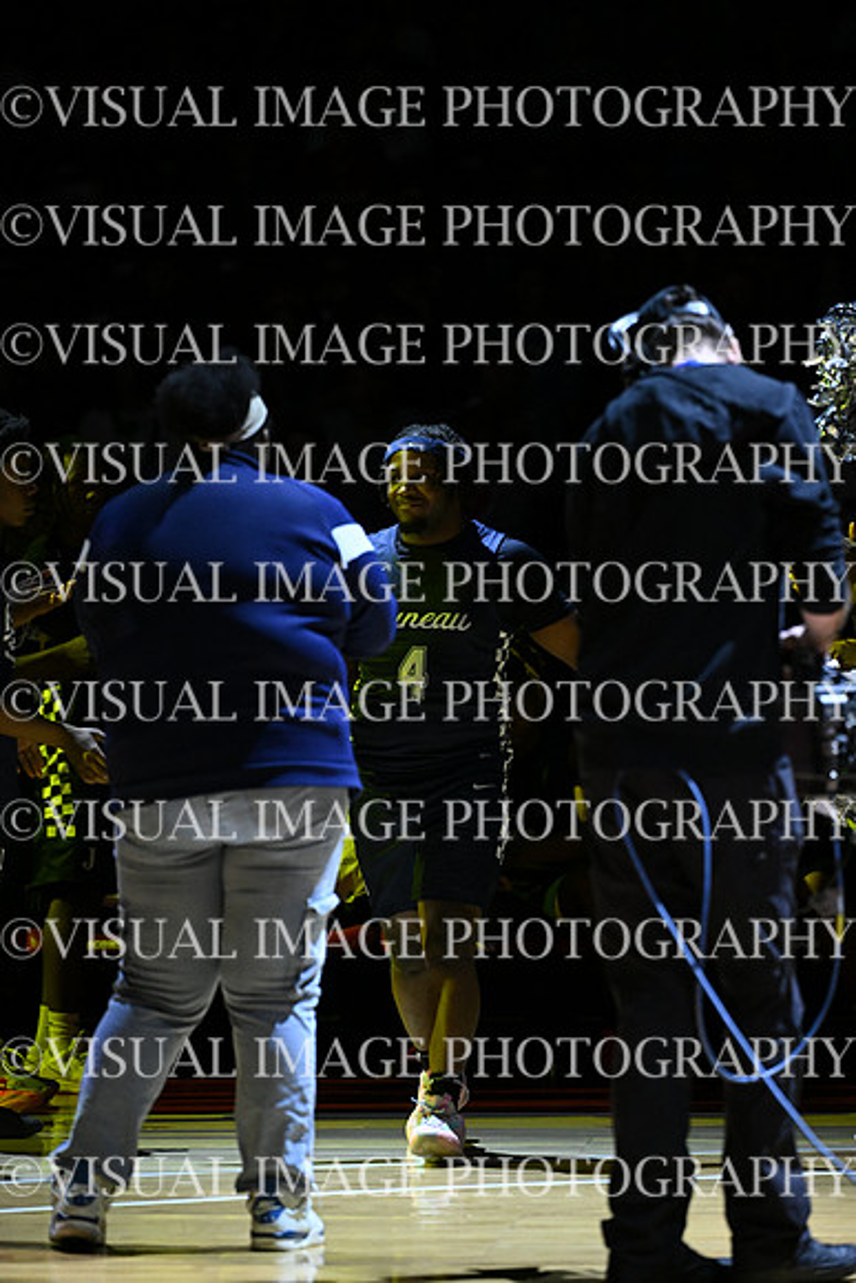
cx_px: 428
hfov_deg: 7.0
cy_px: 642
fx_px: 6950
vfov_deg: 10.5
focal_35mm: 195
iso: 6400
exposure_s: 1/1000
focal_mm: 195
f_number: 3.5
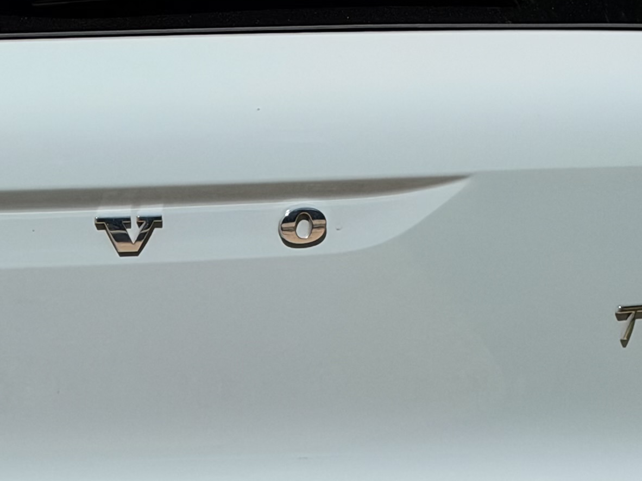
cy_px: 581
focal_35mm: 116
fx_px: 2151
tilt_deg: -16.0
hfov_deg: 16.3
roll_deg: +1.0
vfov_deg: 12.5
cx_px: -135
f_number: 1.8
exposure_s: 1/5587
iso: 64
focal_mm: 6.93
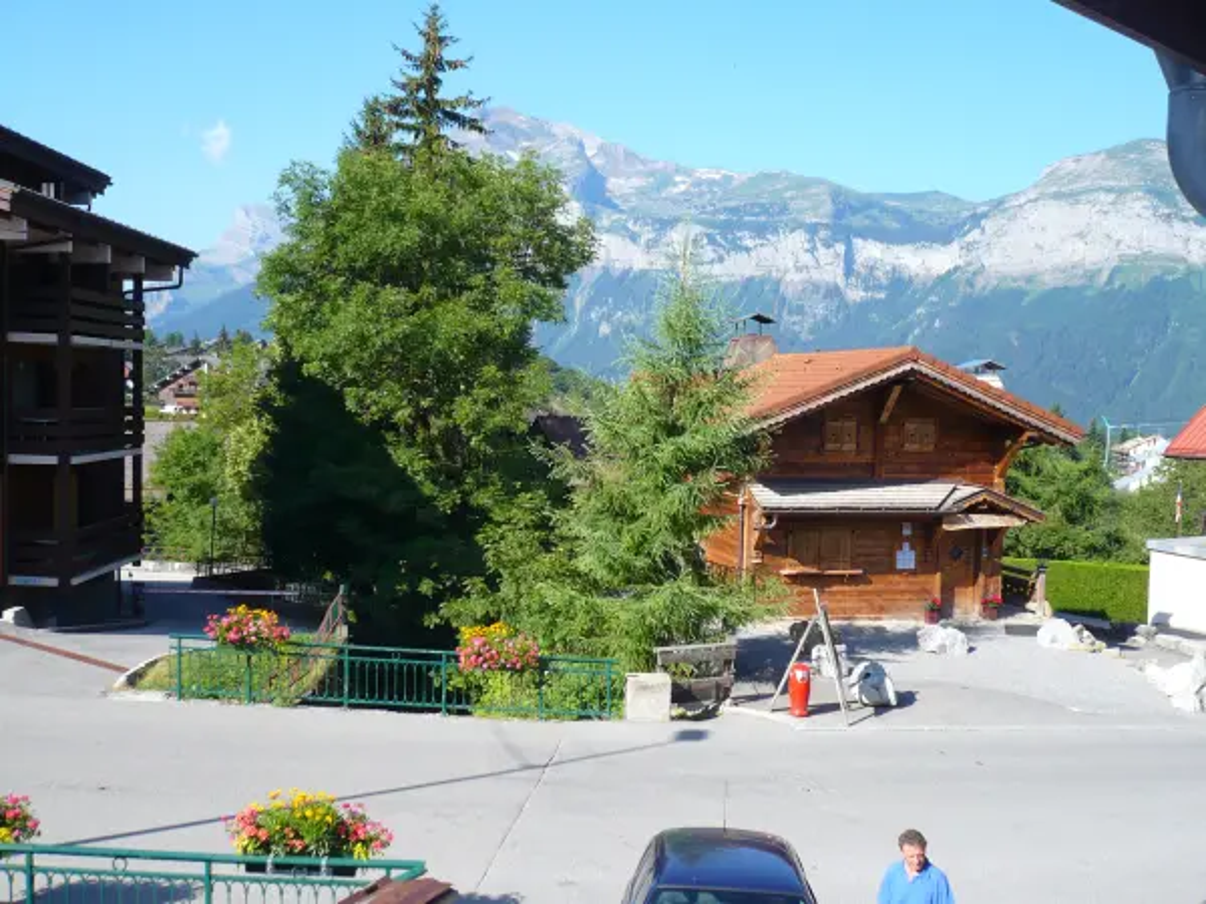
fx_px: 1394
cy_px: 452
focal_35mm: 40
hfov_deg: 46.8
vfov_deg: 36.0
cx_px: 603
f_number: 3
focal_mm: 6.6
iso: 100
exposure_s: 1/640
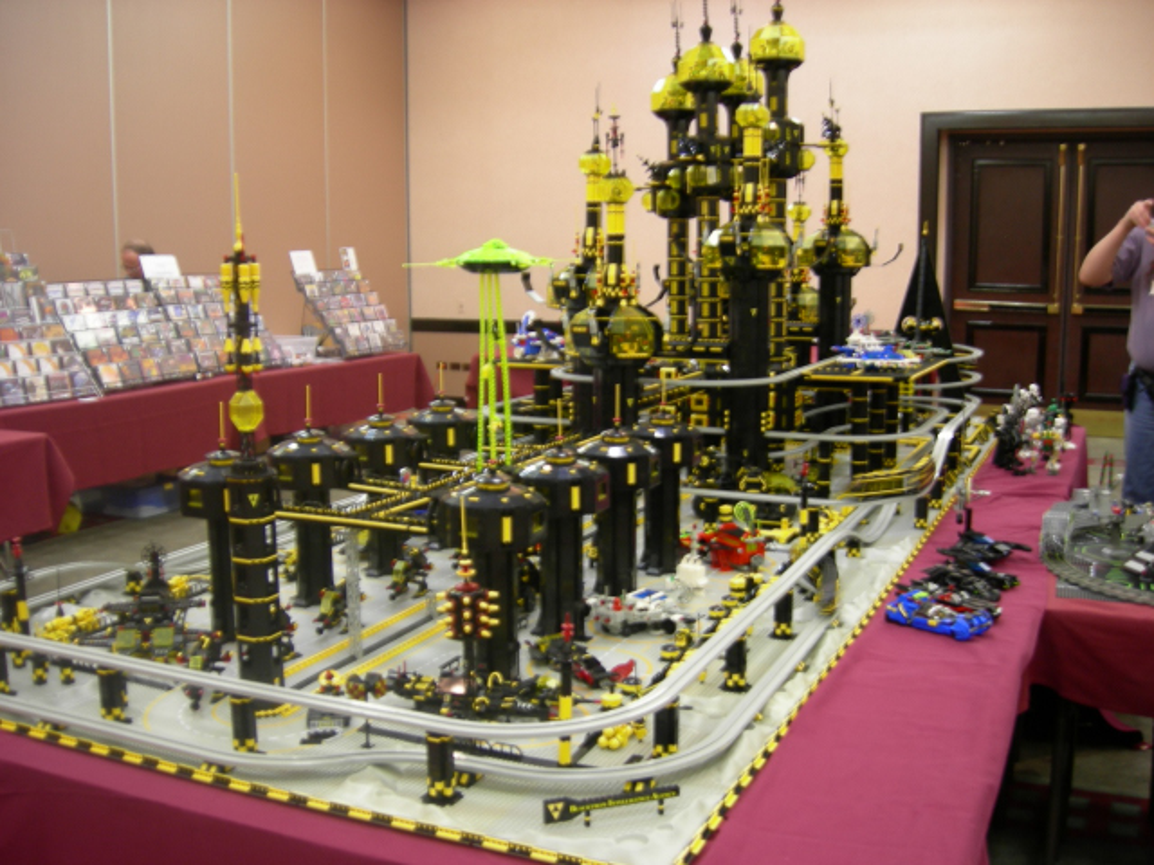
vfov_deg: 39.7
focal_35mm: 36
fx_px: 1200
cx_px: 577
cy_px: 432
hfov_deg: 51.4
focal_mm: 7.5
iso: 76
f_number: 2.7
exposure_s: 1/4
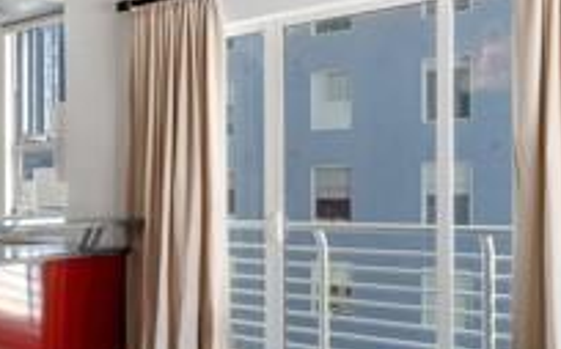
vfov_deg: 28.5
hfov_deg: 39.7
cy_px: 190
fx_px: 687
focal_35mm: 45
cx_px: 14
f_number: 9
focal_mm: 10
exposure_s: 1/10
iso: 640
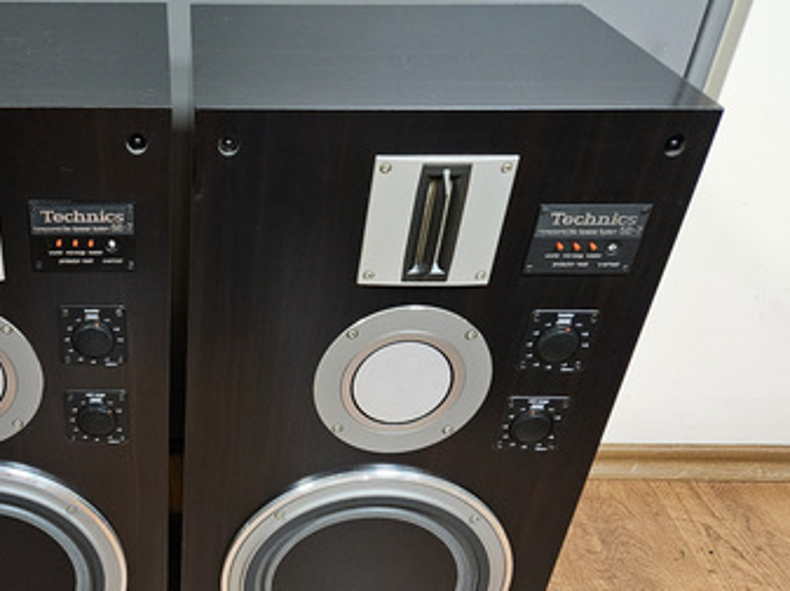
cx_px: 164
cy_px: 462
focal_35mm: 41
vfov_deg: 34.1
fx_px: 935
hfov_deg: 43.8
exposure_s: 1/50
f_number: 1.8
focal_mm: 5.4
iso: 640
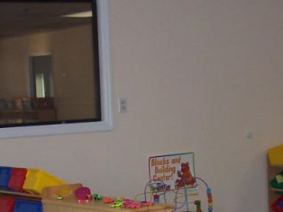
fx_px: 907
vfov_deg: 13.2
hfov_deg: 17.7
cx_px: 199
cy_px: 207
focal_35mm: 111
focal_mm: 5.6
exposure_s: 1/60
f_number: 2.7
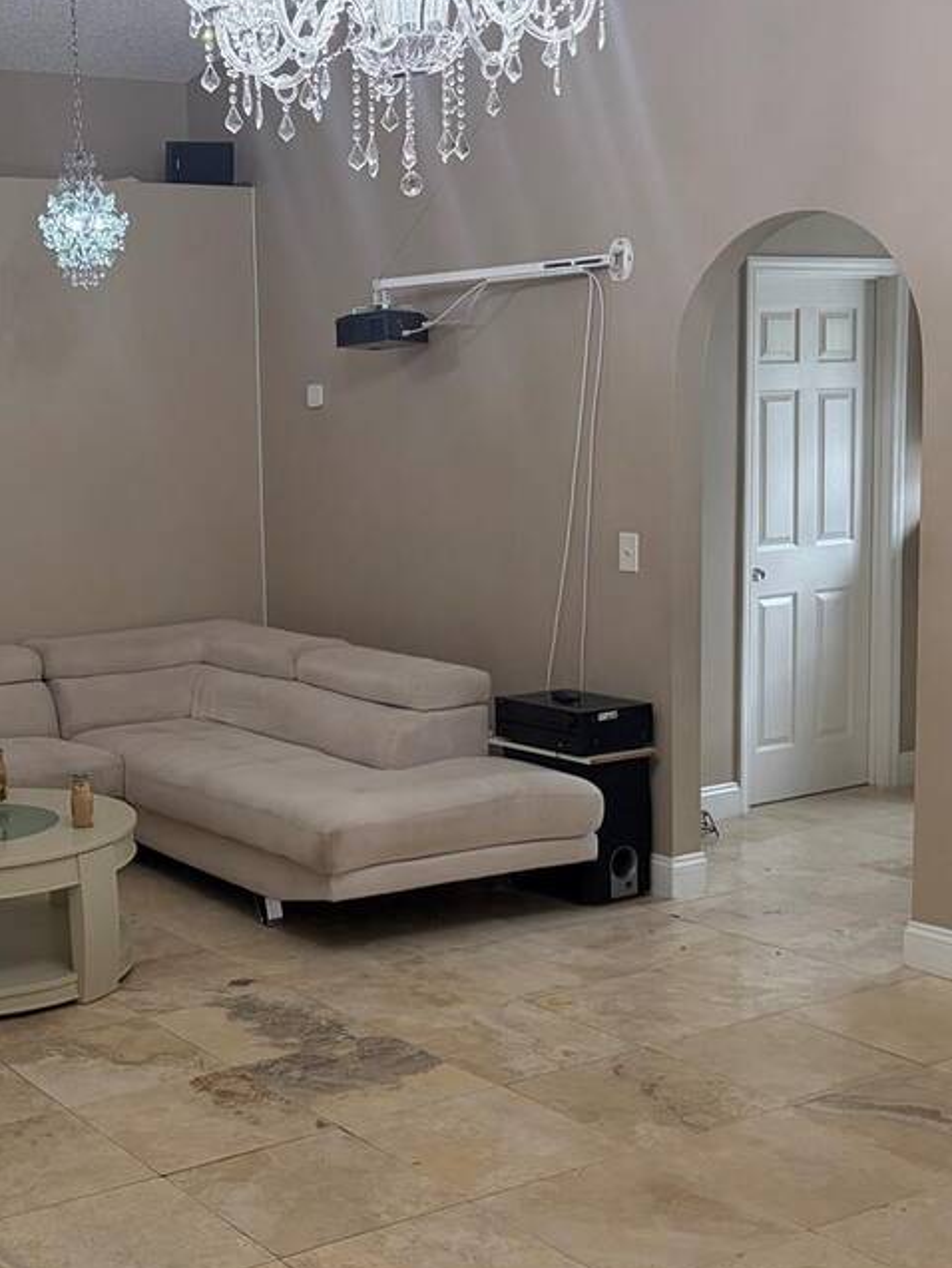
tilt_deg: -6.8
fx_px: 1796
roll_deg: +2.1
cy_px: 663
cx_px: 173
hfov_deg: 28.9
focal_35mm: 49
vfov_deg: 38.9
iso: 160
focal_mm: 5.96
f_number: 1.6
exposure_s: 1/120
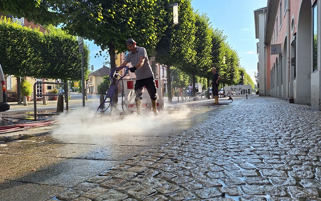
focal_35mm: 25
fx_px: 219
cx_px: 161
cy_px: 103
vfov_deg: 49.3
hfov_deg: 72.5
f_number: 1.8
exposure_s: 1/1387
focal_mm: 5.54
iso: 40
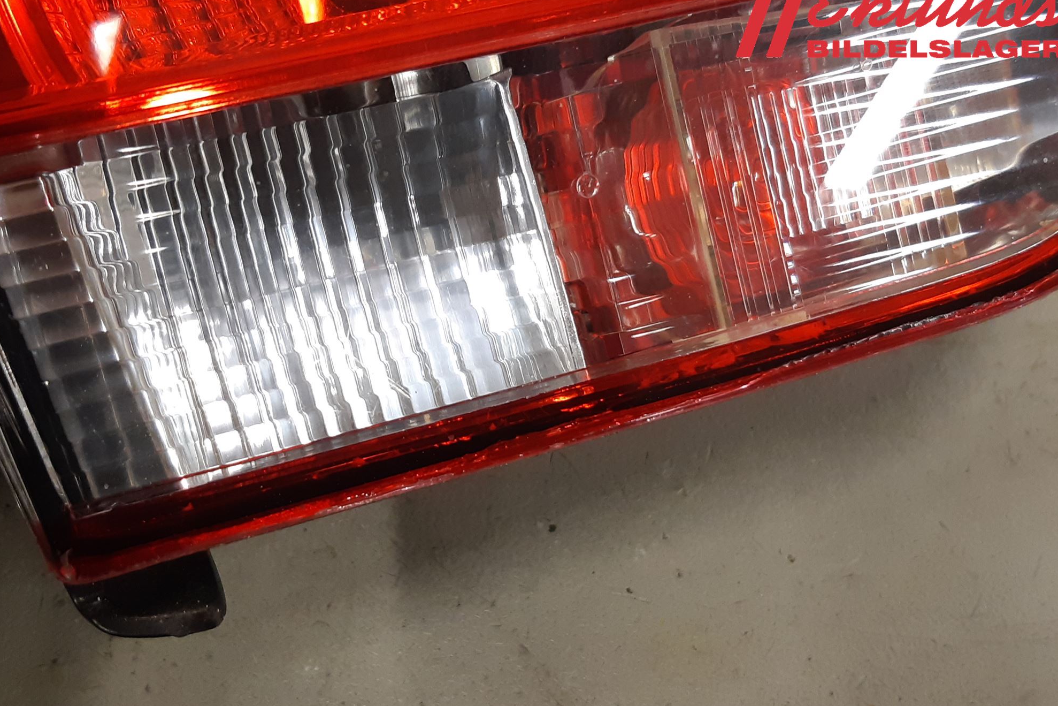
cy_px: 378
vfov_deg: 46.4
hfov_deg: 65.5
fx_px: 823
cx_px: 516
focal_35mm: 28
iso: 160
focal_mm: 3.93
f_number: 1.7
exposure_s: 1/50
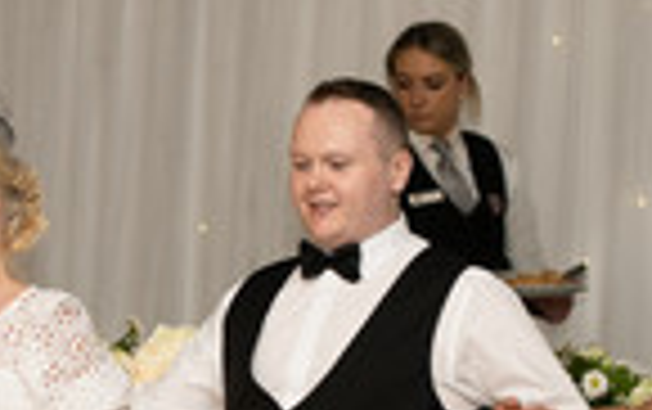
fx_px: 5817
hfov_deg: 6.4
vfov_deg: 4.0
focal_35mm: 327
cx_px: -198
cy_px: 422
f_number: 2.8
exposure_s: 1/200
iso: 400
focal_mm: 100
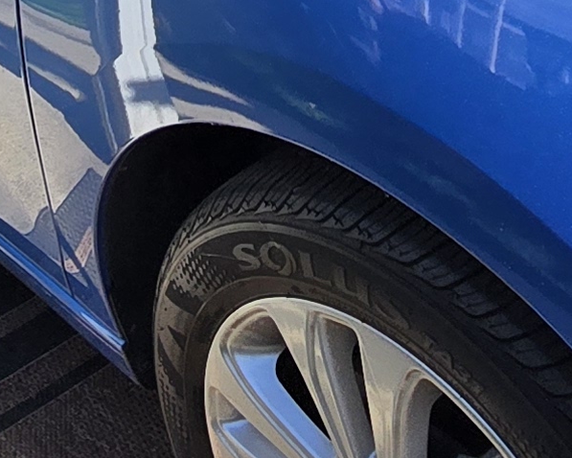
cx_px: 283
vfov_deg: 17.1
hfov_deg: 22.5
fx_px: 1439
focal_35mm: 85
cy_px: -126
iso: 50
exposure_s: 1/1195
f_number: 2.2
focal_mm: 2.2
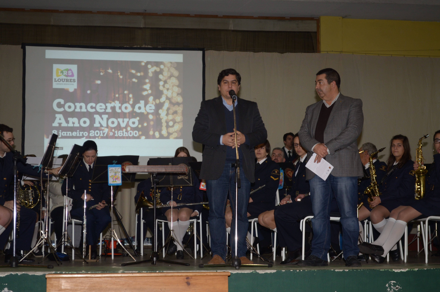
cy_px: 146
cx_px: 220
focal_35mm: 78
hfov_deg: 26.0
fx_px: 951
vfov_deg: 17.4
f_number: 5.6
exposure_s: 1/60
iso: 400
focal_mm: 52
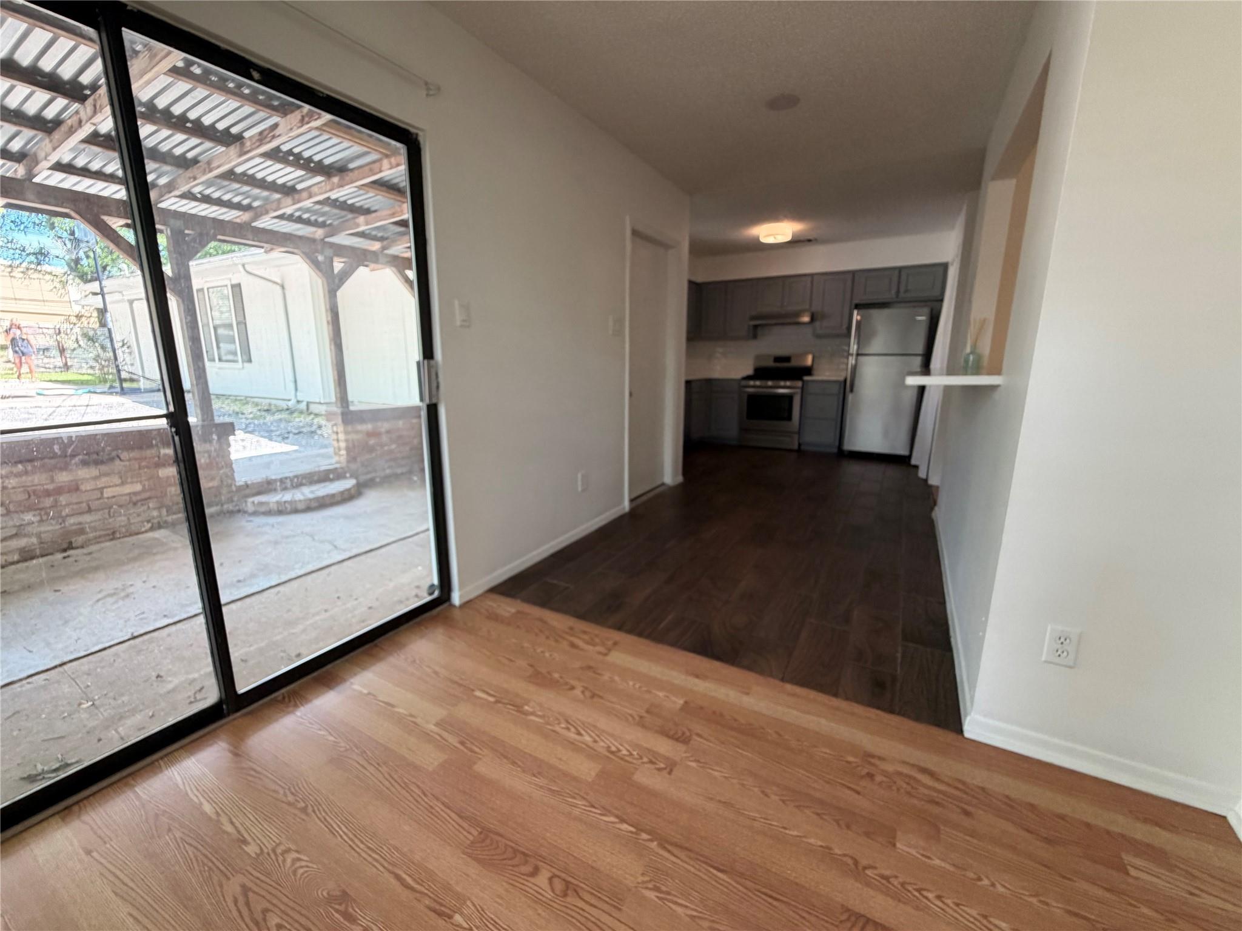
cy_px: 466
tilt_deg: -11.8
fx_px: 502
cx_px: 621
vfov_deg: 85.7
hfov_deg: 102.1
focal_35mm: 14
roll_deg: -0.3
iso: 200
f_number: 2.2
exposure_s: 1/60
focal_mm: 2.22
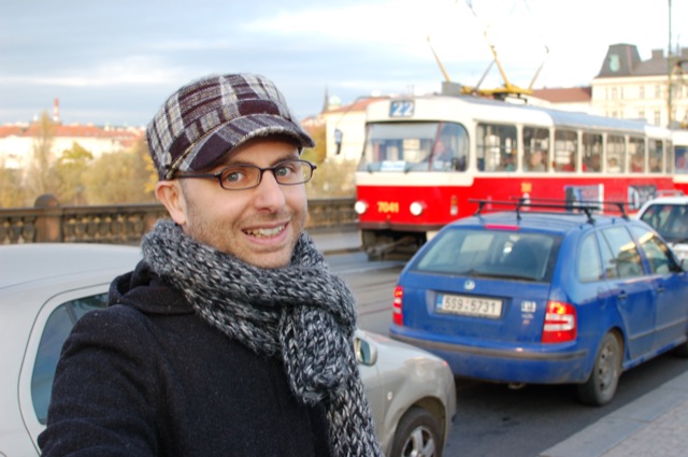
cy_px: 228
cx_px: 344
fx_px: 1002
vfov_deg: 25.7
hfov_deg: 37.9
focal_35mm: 52
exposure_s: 1/160
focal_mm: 35
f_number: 6.3
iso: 400
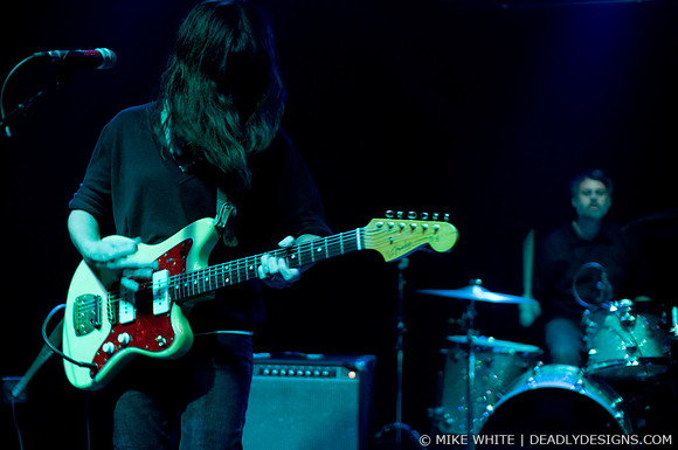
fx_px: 846
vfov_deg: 29.8
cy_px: 225
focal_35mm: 45
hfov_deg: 43.7
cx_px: 339
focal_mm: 30
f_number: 1.8
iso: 1000
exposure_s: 1/80
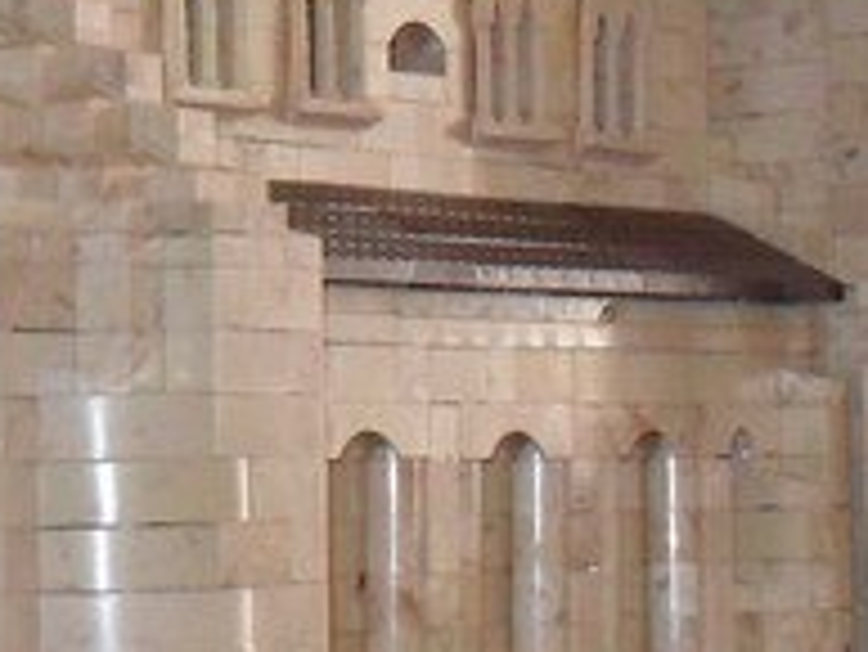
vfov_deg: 7.7
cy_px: -63
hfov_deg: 10.2
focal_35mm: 193
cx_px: 227
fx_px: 4843
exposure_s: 1/45
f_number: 3
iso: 200
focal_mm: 6.3
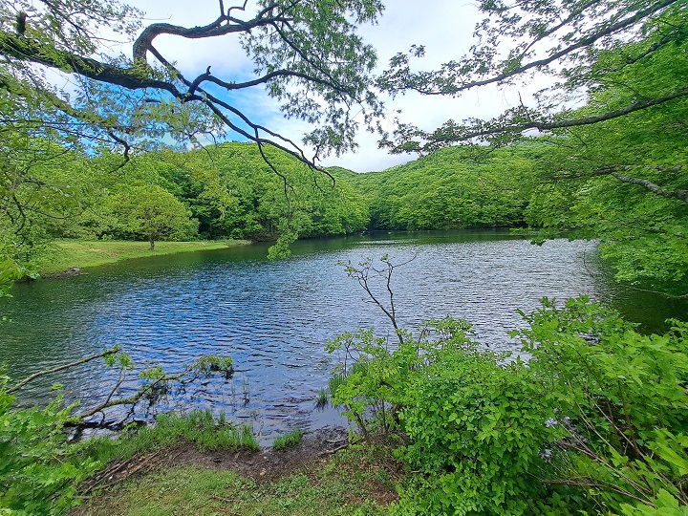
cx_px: 344
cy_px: 258
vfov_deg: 89.9
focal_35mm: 13
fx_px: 258
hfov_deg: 106.2
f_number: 2.2
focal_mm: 1.74
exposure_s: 1/860
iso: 50
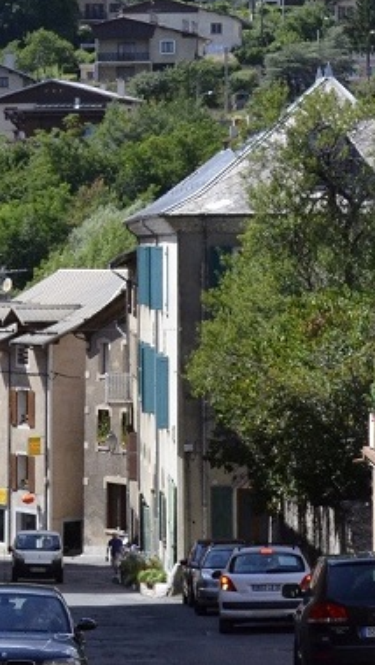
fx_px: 2985
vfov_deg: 12.6
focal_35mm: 169
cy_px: 2
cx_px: 191
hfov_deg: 7.2
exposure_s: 1/800
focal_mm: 40
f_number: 14
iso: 1600
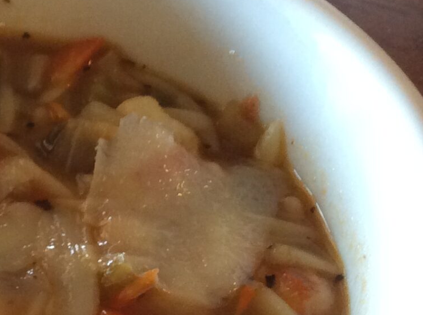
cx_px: -48
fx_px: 1378
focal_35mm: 113
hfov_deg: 16.9
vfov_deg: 12.9
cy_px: 333
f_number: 2.4
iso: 100
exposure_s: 1/24
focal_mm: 3.3
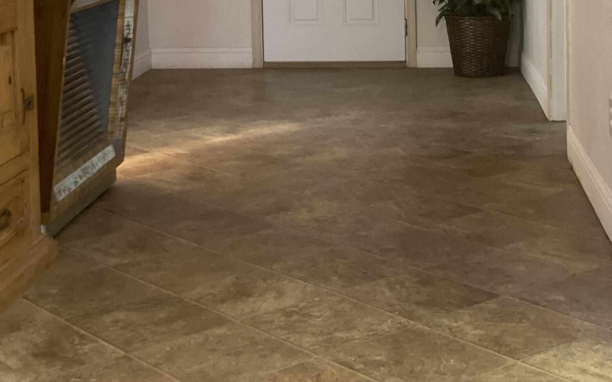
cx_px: 304
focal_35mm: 74
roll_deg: +1.2
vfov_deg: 17.1
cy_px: -18
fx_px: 1234
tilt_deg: -4.0
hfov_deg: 27.9
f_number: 2
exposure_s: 1/15
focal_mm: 6
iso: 400
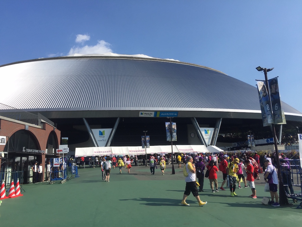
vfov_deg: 48.2
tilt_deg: +12.2
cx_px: 151
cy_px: 114
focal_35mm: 29
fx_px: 253
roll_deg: +0.1
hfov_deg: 61.7
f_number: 2.2
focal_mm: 4.15
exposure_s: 1/1883
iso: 32
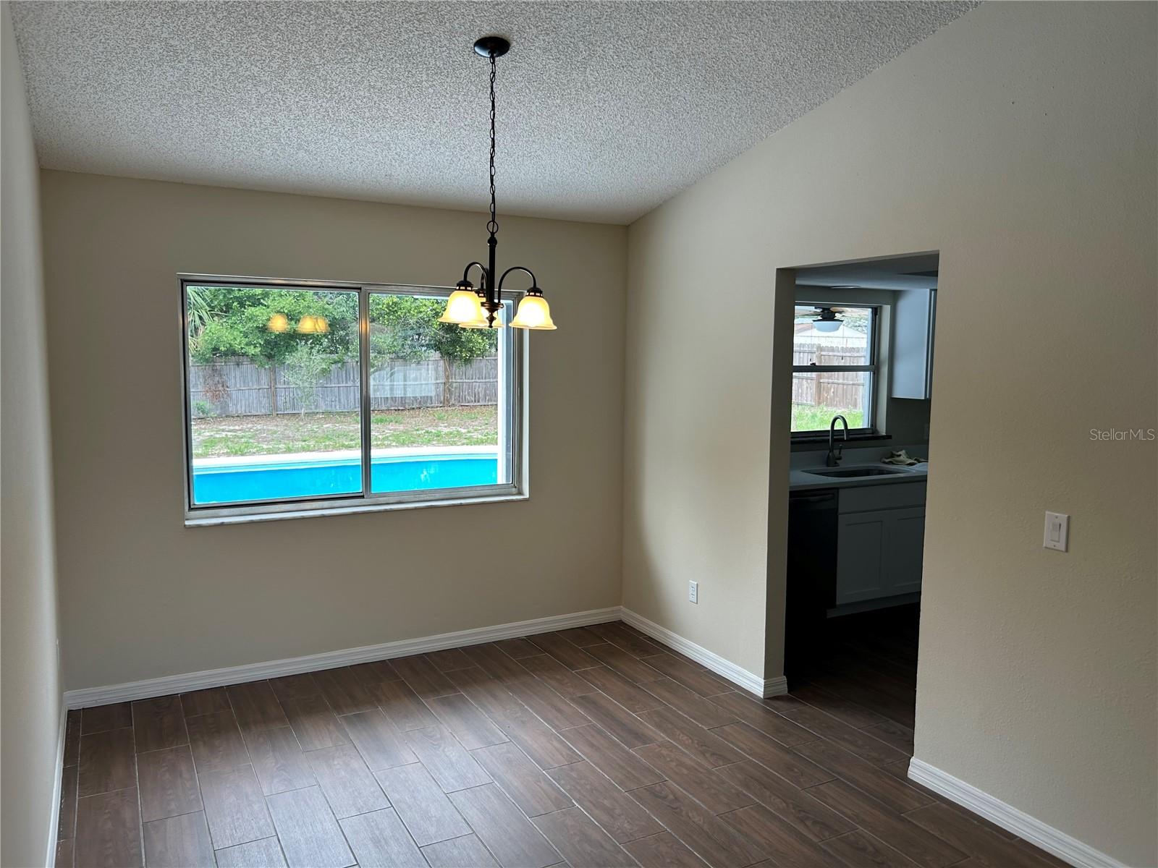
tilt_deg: -5.2
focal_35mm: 26
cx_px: 579
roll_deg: -1.0
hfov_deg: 67.3
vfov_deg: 53.1
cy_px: 434
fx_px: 870
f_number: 1.5
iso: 40
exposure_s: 1/174
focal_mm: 5.7
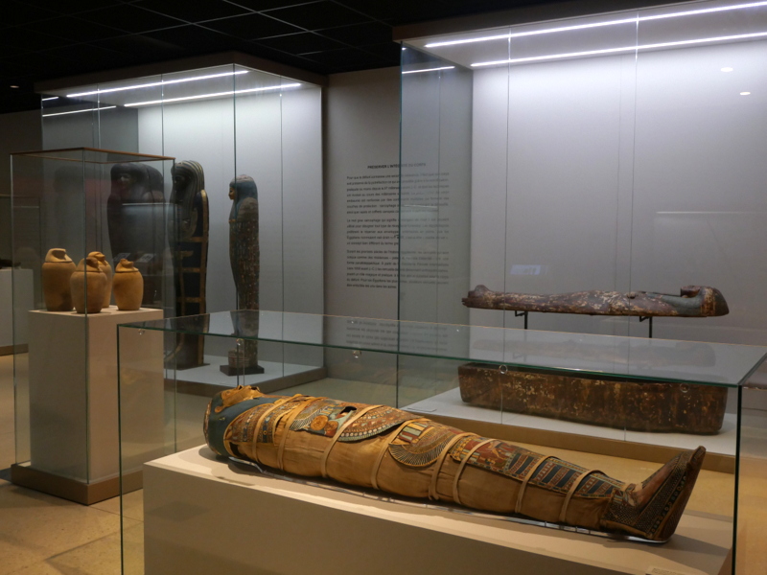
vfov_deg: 41.8
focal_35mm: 34
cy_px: 288
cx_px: 384
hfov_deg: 54.0
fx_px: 753
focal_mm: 17
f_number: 4
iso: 1250
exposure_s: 1/60
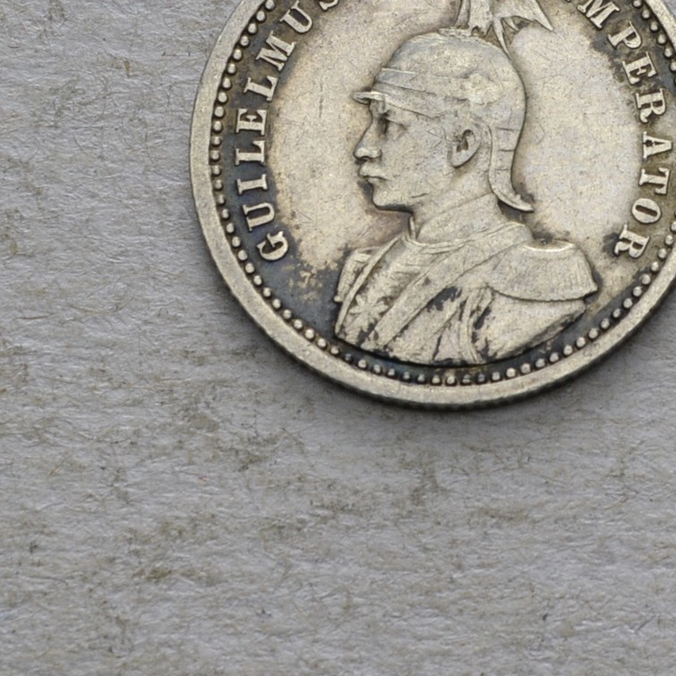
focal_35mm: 229
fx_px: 5068
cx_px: 761
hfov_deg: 7.6
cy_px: 176
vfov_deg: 7.6
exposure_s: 1/250
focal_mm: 55
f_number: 14
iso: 400
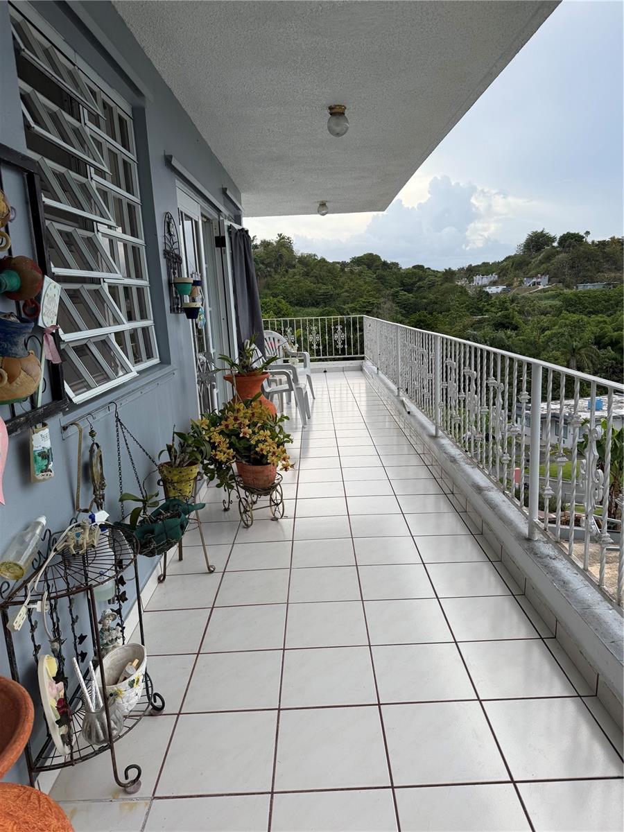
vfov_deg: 71.6
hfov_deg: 56.8
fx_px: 577
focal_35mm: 24
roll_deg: +1.7
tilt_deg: -9.9
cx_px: 312
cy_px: 416
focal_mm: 6.76
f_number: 1.78
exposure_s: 1/2169
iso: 80
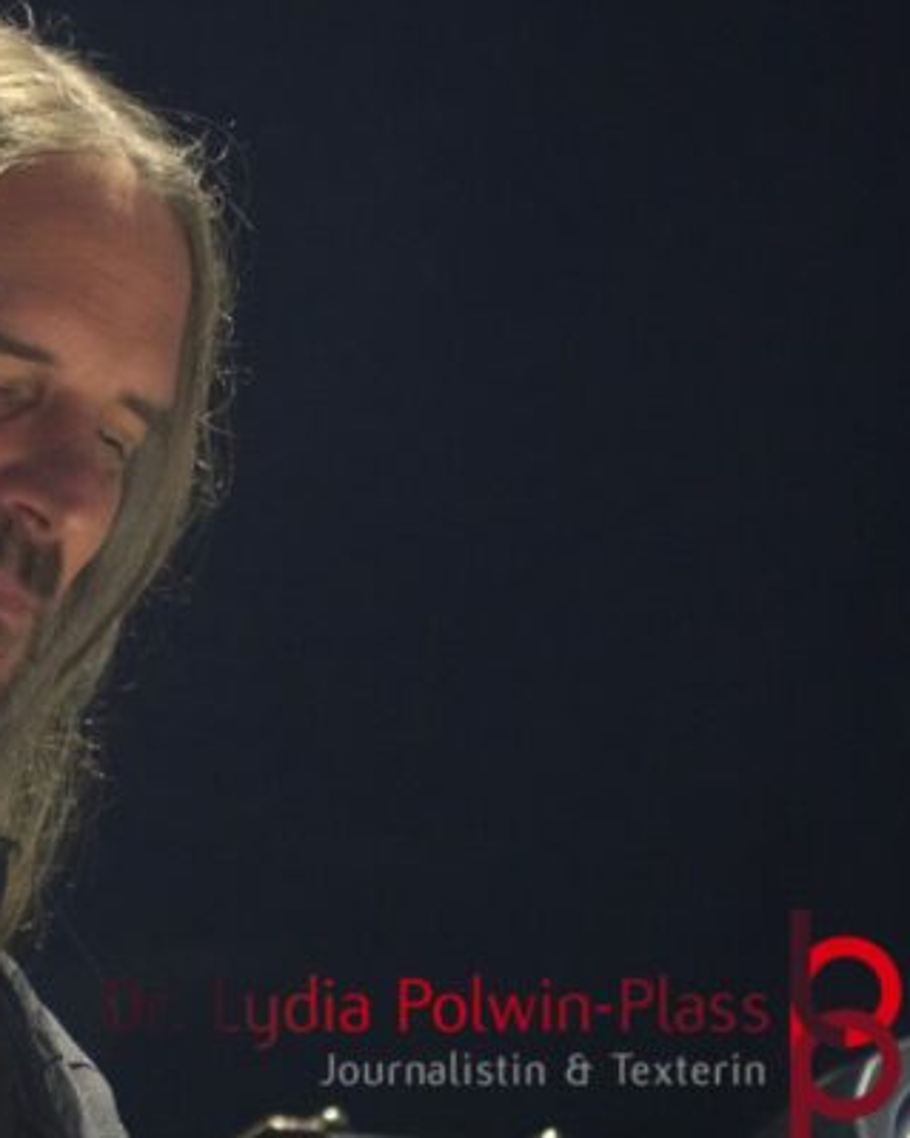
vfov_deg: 3.4
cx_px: -83
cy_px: 522
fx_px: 19059
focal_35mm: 566
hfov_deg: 2.7
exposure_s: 1/50
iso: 6400
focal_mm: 209
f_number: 6.3
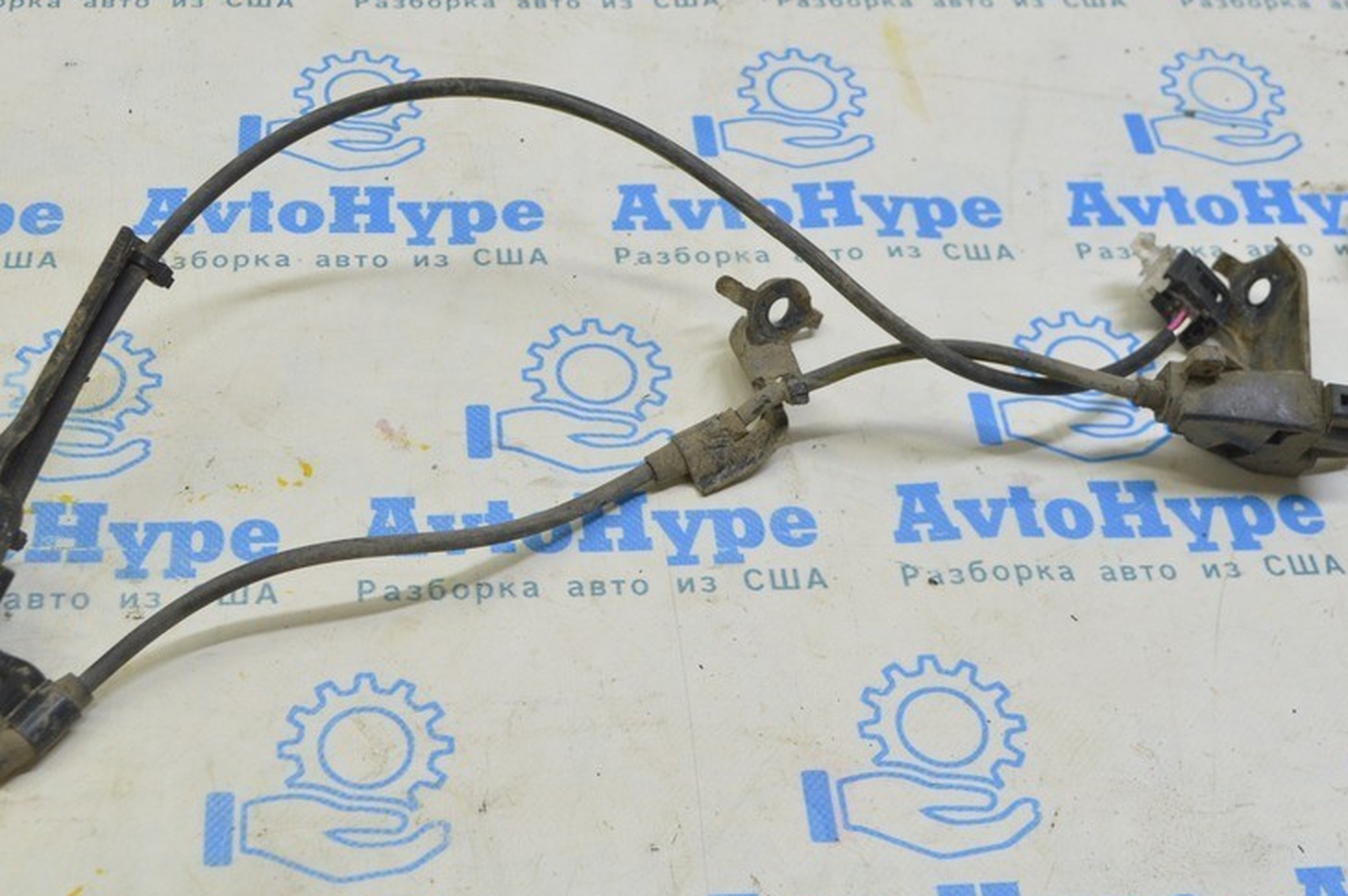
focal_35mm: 53
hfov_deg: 37.6
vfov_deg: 25.6
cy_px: 430
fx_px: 1972
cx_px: 562
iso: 400
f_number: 5.6
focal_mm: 25
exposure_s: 1/25
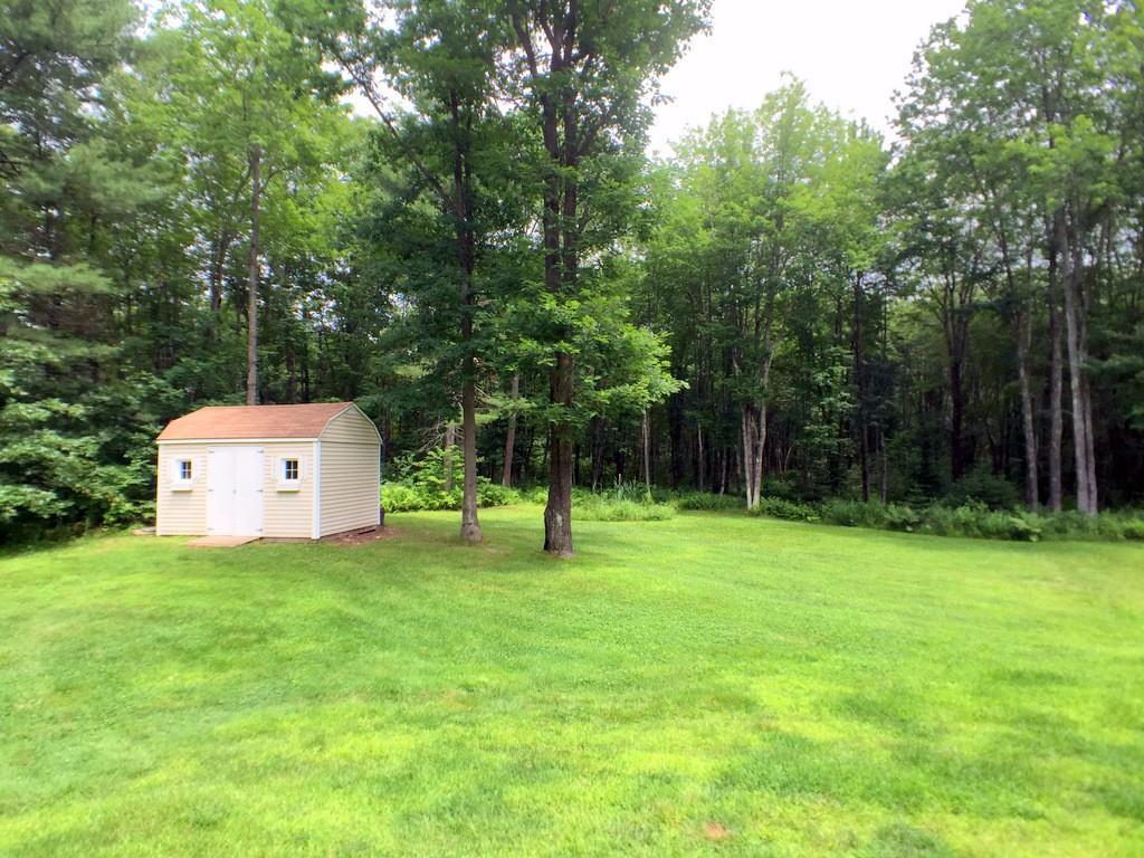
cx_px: 572
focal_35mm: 29
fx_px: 958
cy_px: 429
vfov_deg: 48.2
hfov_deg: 61.7
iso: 32
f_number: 2.2
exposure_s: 1/573
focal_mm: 4.15
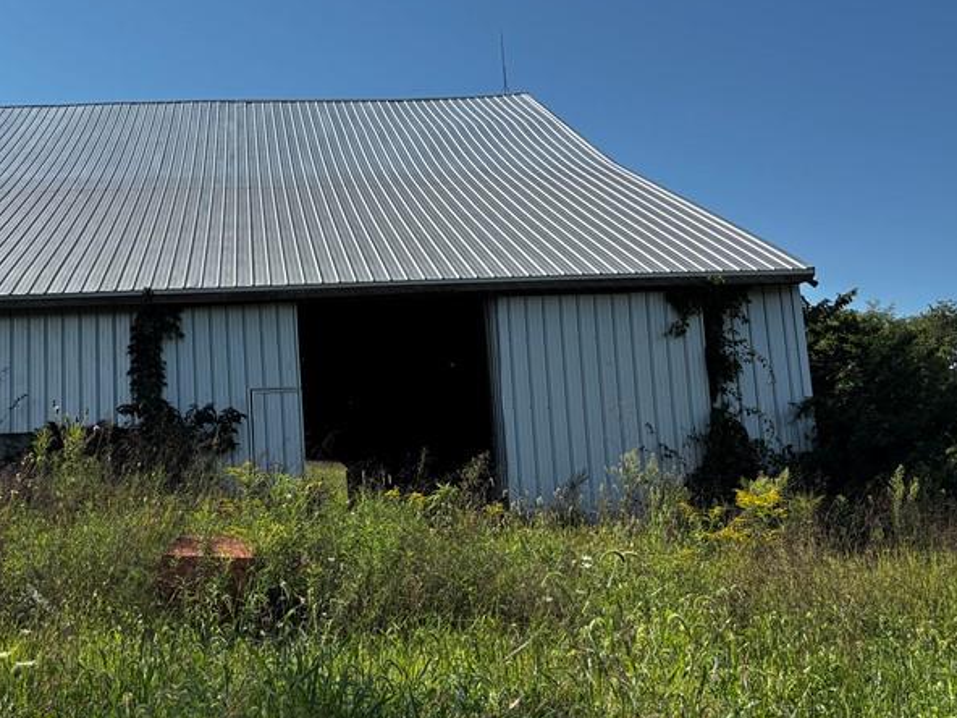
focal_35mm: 45
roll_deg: +1.4
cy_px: 319
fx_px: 1244
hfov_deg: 40.9
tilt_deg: +10.5
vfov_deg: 32.2
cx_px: 244
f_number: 1.6
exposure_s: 1/3788
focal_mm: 5.96
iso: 50
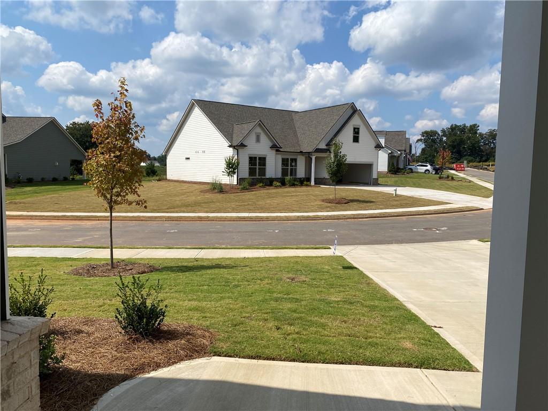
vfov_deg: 53.1
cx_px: 274
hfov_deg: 67.3
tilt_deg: -5.3
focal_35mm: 26
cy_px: 206
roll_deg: -1.4
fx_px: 412
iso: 32
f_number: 1.8
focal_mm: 4.25
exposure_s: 1/5495
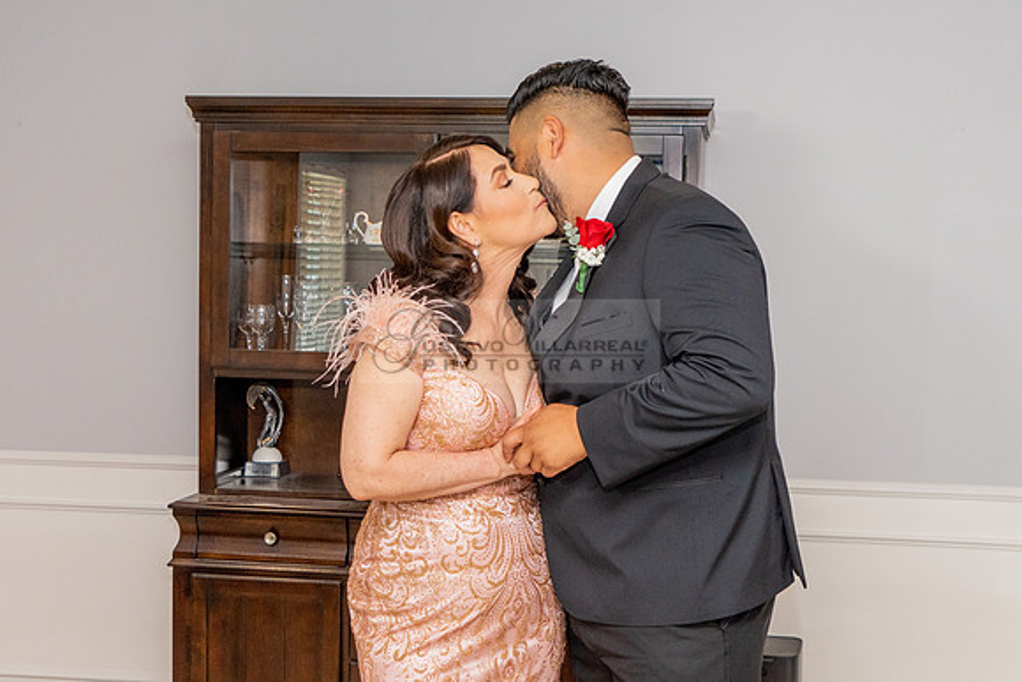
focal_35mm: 53
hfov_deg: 37.5
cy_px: 424
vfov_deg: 25.5
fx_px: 1504
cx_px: 527
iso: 640
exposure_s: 1/160
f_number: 4
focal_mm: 24
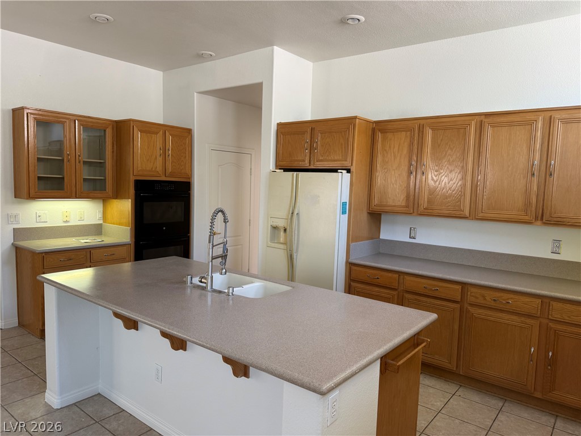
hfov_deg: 71.6
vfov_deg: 56.8
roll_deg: -1.7
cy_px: 218
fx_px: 403
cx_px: 290
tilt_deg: -3.3
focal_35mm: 24
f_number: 1.78
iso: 125
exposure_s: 1/60
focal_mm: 6.76
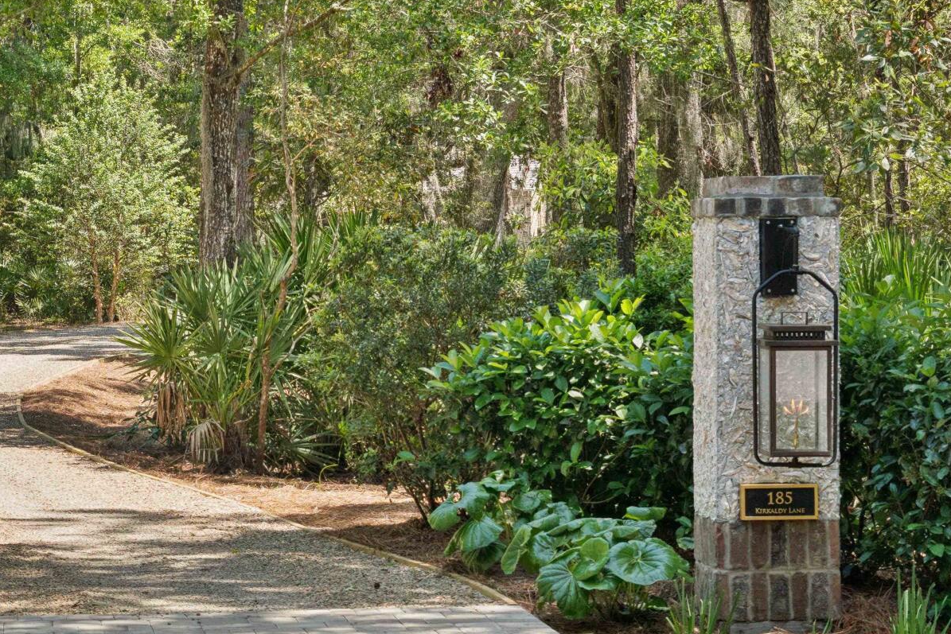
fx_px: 3117
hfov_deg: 17.0
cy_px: 208
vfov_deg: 11.6
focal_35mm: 118
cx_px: 8
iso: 250
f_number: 8
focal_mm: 47
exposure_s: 1/200
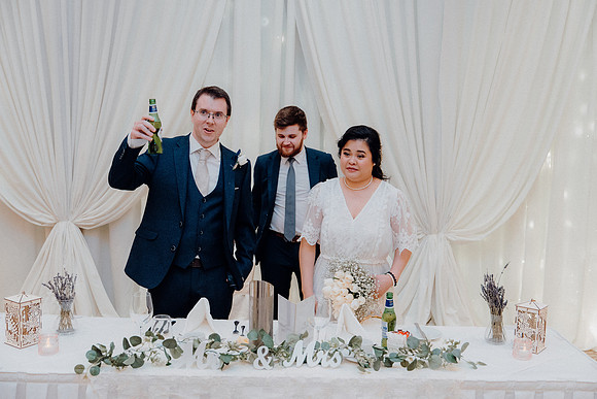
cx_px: 298
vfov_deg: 34.2
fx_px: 647
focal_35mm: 39
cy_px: 200
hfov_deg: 49.5
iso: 2500
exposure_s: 1/160
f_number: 3.5
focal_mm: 39
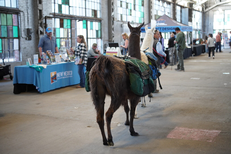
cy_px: 77
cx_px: 116
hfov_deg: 37.9
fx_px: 337
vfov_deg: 25.7
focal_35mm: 52
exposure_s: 1/320
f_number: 2
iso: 800
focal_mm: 35
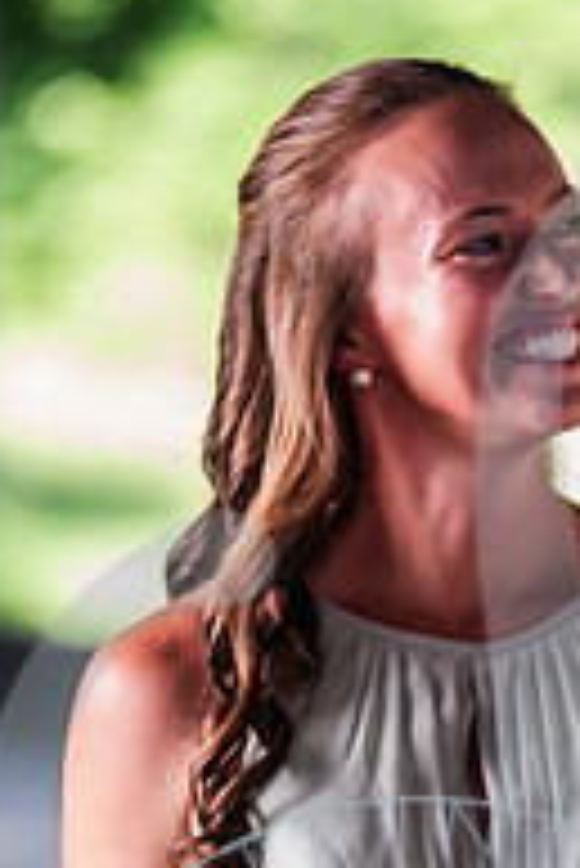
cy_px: 872
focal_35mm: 373
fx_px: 8997
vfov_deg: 5.5
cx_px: 625
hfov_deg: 3.7
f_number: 2.8
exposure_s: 1/200
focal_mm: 160
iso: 250
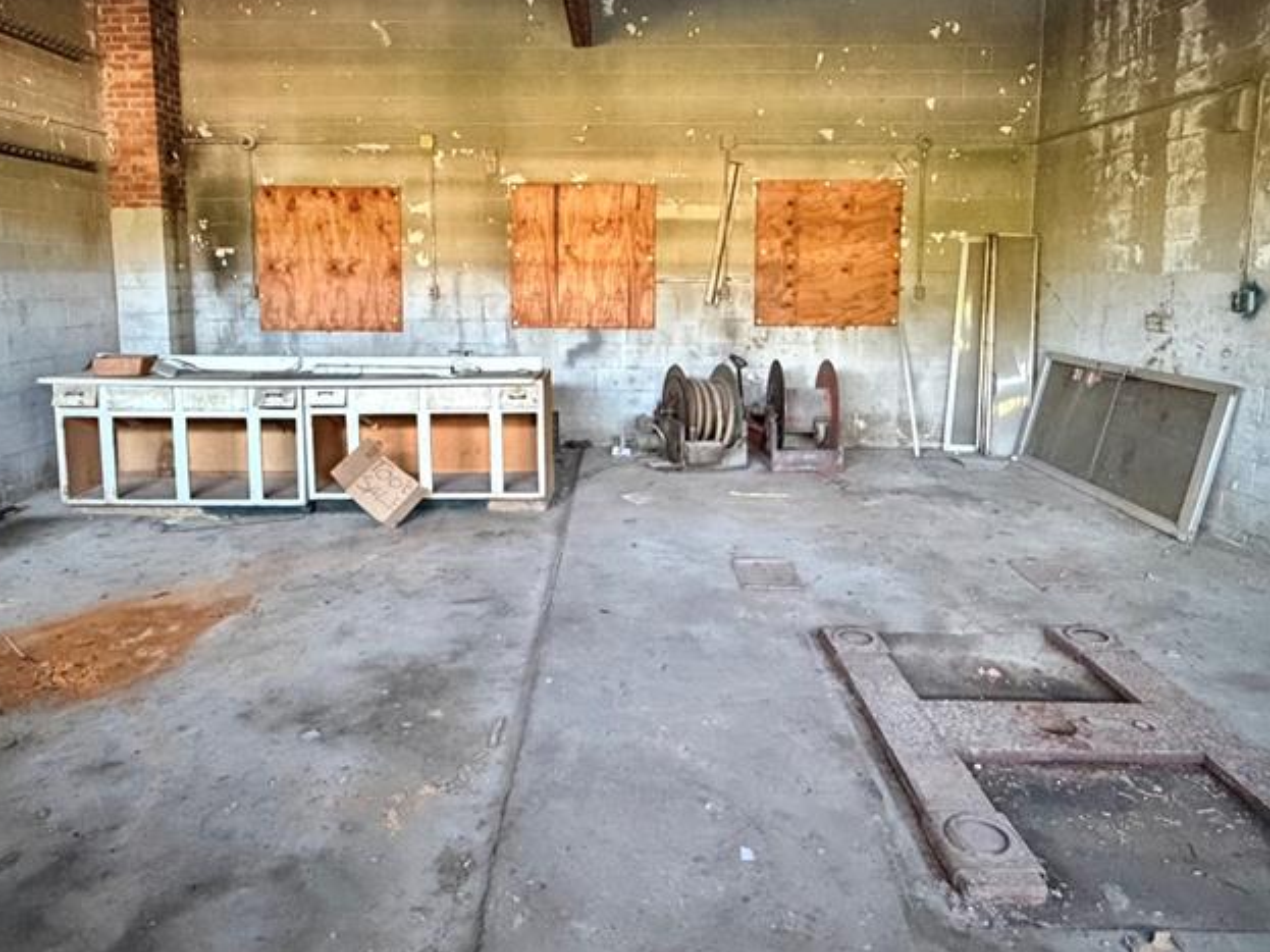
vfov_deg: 58.3
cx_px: 620
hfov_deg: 73.9
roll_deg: -0.1
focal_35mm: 23
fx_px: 844
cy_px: 373
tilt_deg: -6.6
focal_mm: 2.22
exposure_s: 1/42
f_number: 2.2
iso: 1250
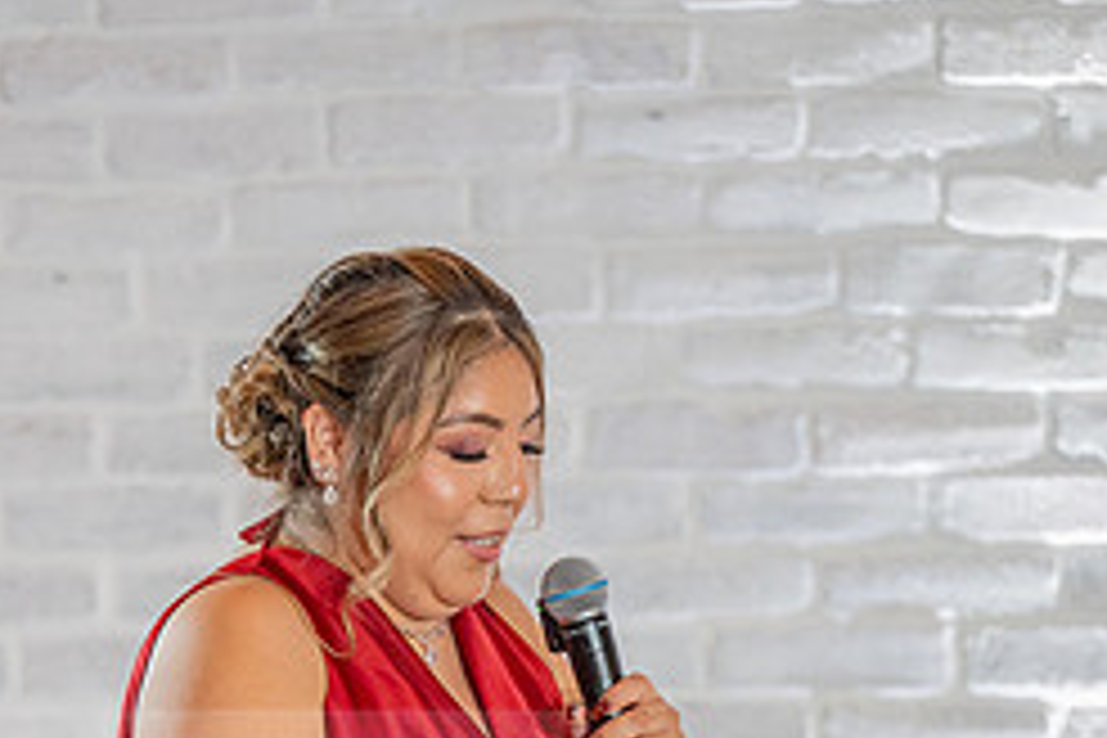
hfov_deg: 4.4
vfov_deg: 2.9
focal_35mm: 471
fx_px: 14482
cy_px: 817
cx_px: 184
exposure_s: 1/320
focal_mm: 200
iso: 1600
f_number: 2.8
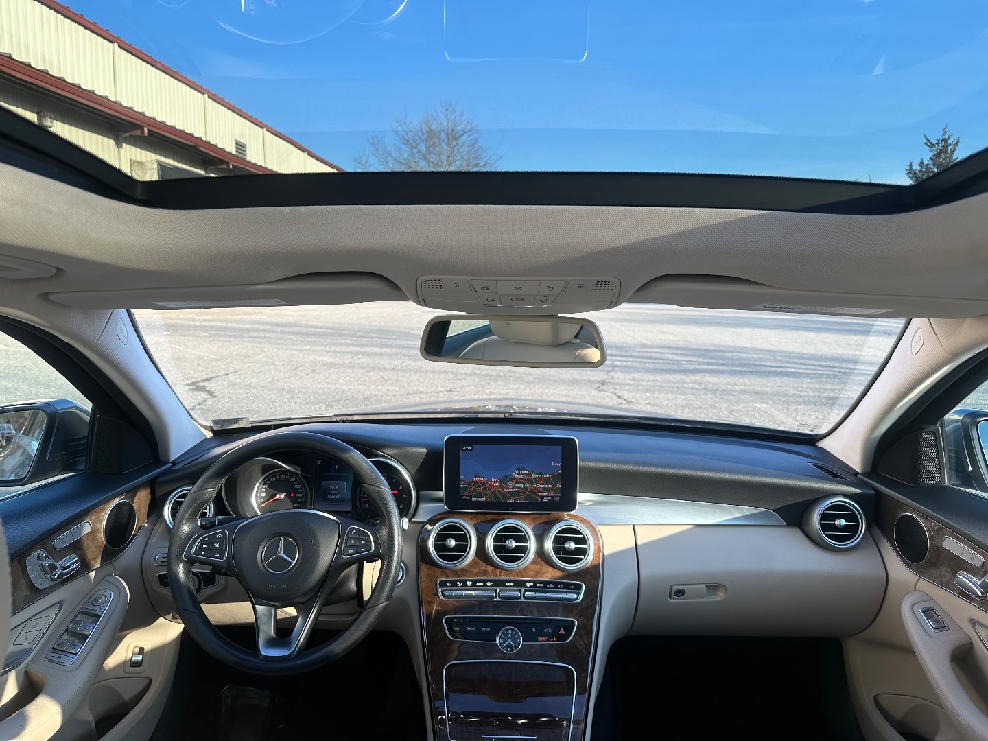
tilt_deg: -6.4
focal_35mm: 24
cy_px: 370
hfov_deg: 71.6
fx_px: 685
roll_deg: -0.6
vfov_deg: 56.8
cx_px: 494
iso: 80
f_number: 1.78
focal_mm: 6.86
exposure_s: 1/494
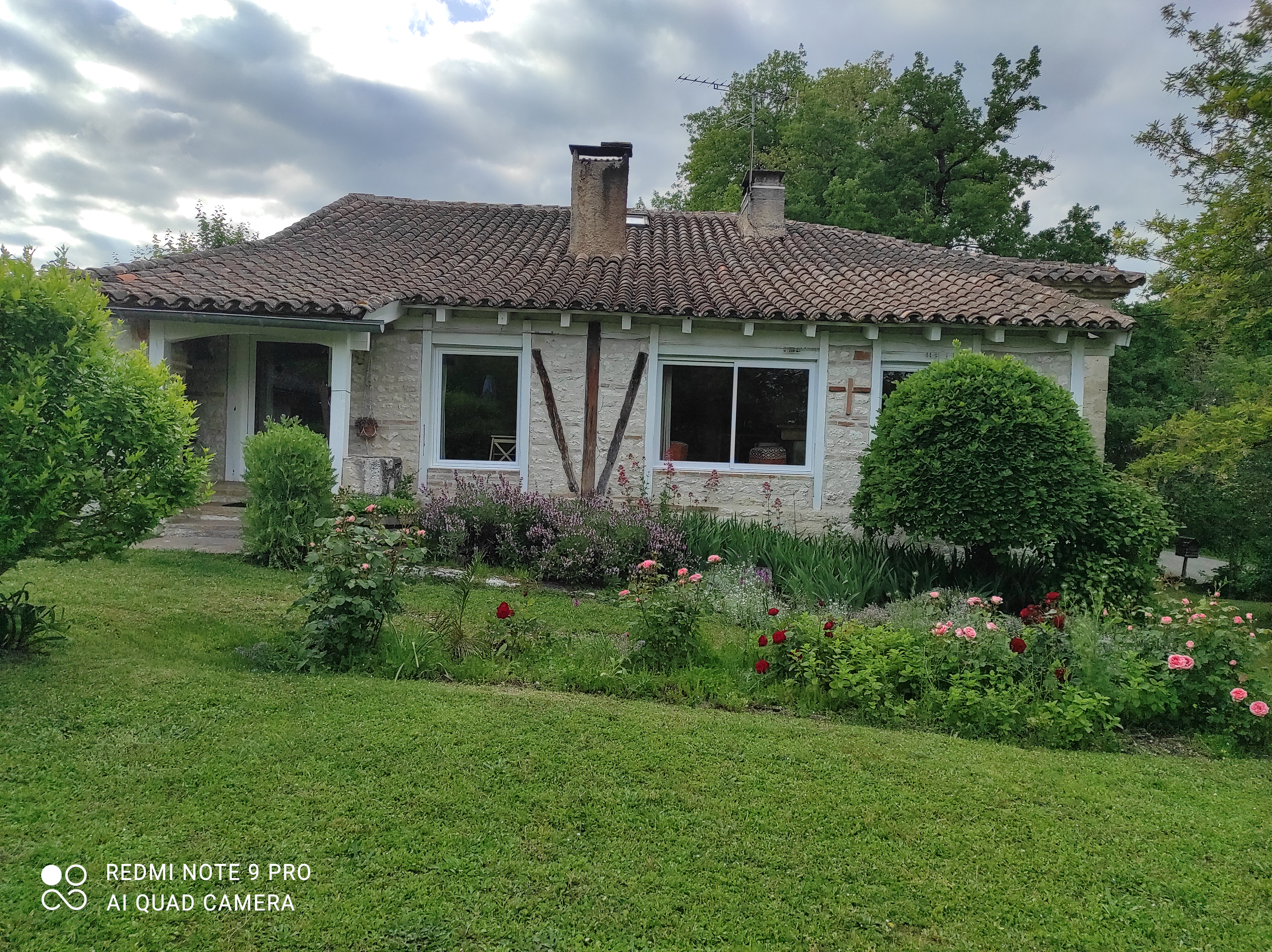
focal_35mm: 25
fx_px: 918
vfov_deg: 54.8
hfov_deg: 69.4
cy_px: 476
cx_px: 636
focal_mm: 5.43
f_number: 1.89
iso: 100
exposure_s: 1/2066
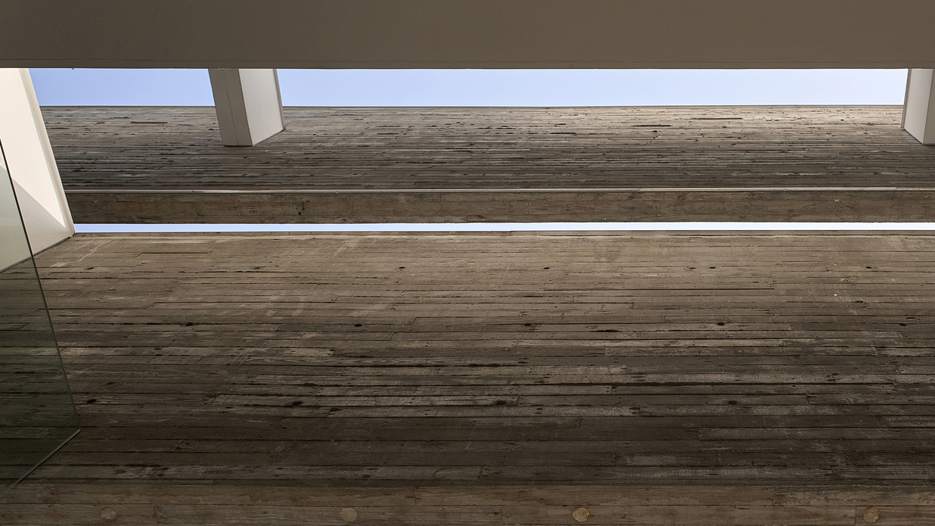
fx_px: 967
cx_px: 665
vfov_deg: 29.8
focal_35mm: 39
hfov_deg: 50.1
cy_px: 407
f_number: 8
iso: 250
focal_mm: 23
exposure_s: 1/350
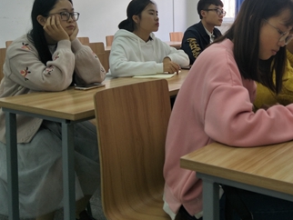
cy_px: 49
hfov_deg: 43.9
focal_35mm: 41
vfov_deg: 34.3
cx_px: 228
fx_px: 347
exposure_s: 1/100
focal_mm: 4.1
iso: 140
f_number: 1.7
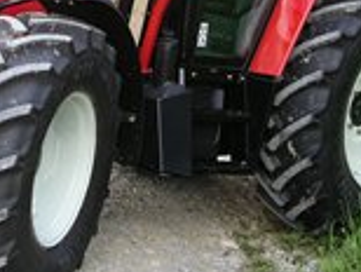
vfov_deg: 16.5
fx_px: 919
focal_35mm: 88
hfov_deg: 22.0
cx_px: 89
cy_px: -6
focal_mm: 7.8
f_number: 2.8
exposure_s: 1/125
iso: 64
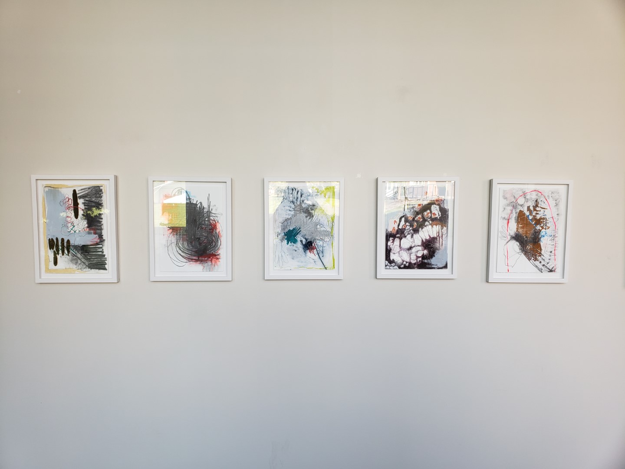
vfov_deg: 53.1
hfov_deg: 67.3
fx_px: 469
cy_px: 234
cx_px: 312
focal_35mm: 26
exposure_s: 1/60
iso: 64
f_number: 2.4
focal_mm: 4.3
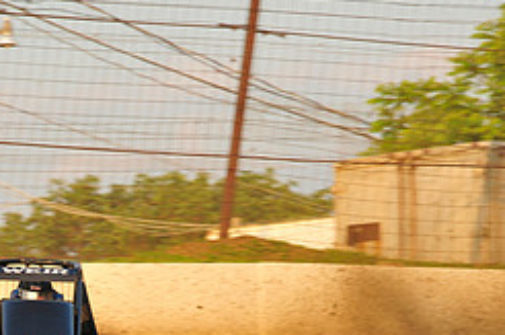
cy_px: 368
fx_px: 5124
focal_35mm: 366
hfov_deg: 5.6
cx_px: 27
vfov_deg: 3.7
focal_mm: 155
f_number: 8
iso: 400
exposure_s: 1/320
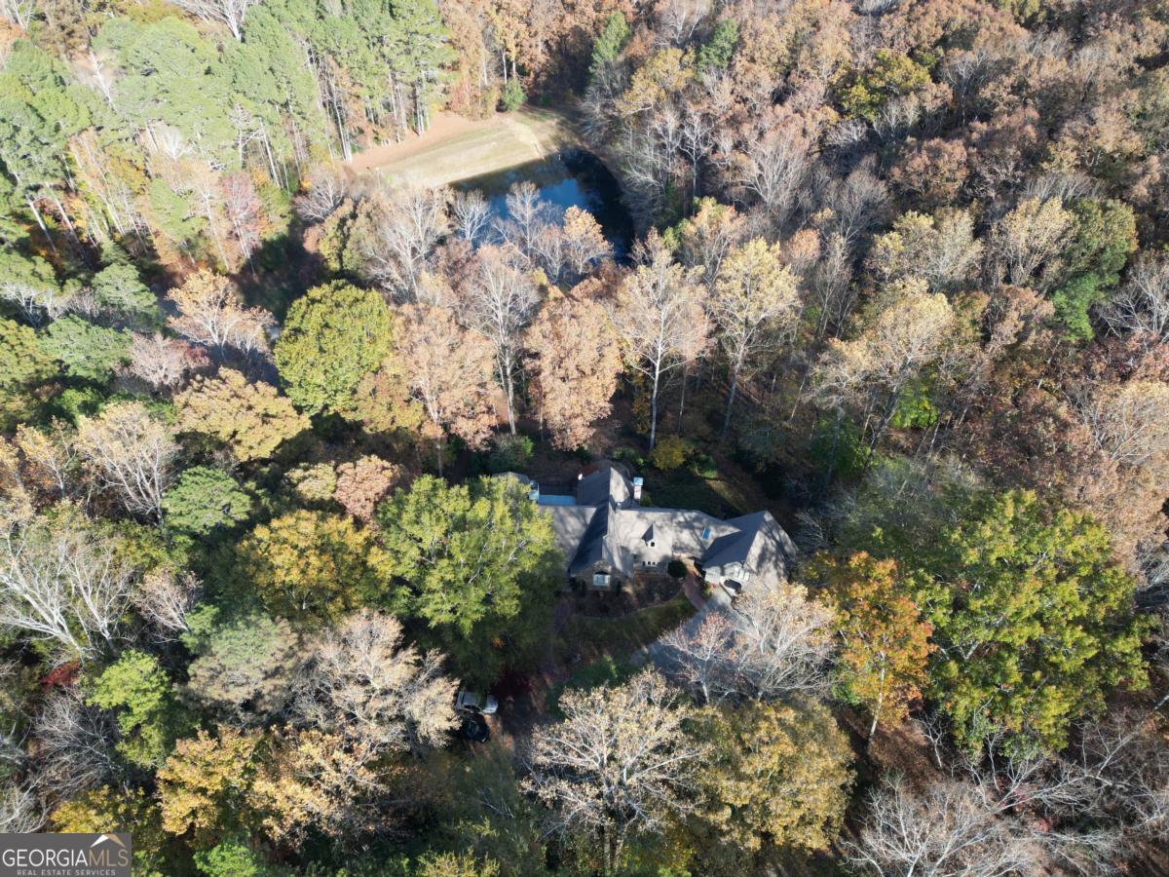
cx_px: 584
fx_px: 810
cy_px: 438
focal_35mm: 24
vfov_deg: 56.8
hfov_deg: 71.6
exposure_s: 1/640
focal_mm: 6.72
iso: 130
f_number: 1.7
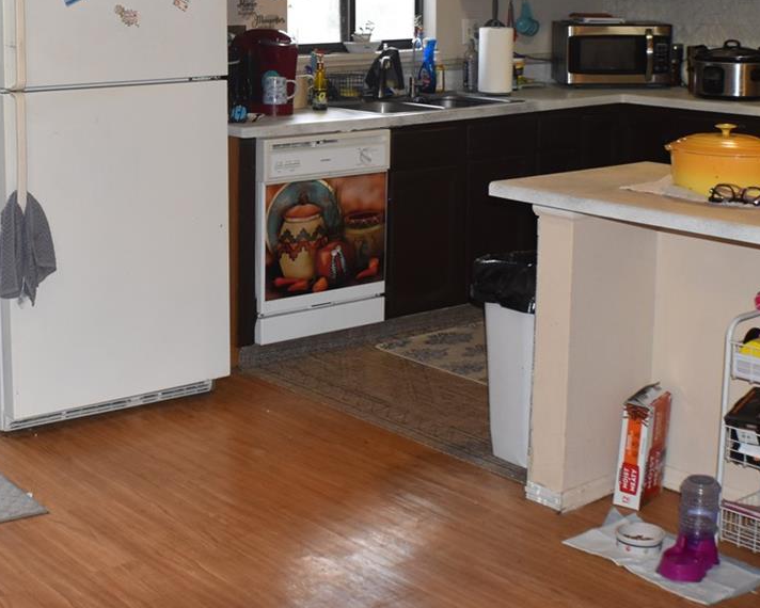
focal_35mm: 79
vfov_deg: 19.1
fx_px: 1779
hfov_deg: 23.8
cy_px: 67
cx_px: 175
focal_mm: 25
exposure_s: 1/80
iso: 800
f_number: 4.5
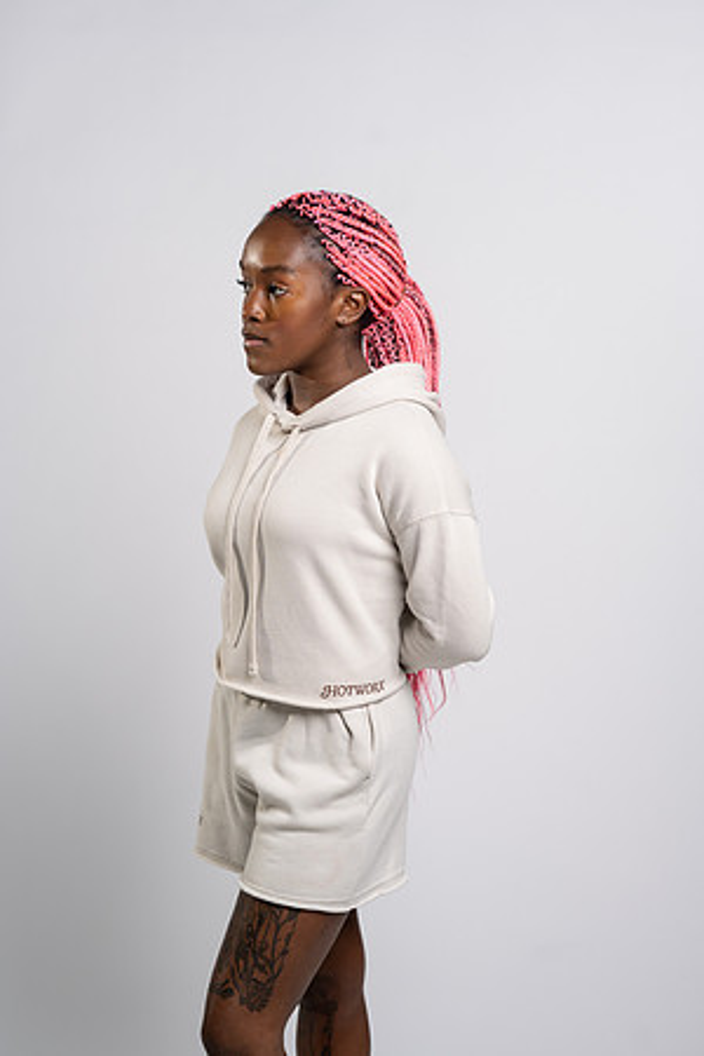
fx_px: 2493
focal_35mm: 85
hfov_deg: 16.1
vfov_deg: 23.9
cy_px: 528
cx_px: 352
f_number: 4
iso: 200
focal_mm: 85
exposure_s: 1/160
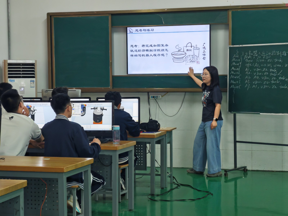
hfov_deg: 26.0
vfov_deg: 19.6
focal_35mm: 75
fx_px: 624
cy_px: 108
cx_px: 144
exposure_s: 1/50
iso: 500
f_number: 2.4
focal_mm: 8.67
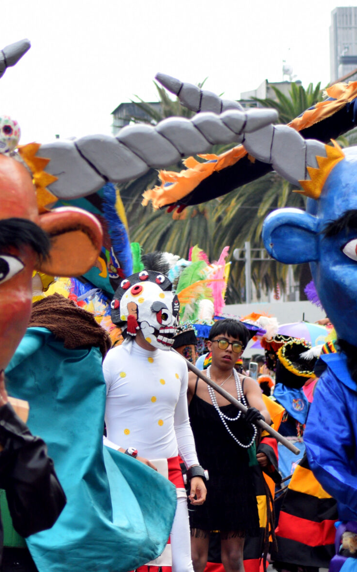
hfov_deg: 5.7
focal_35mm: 231
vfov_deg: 9.1
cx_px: -46
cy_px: 267
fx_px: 3597
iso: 400
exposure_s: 1/500
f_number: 5.6
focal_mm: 70
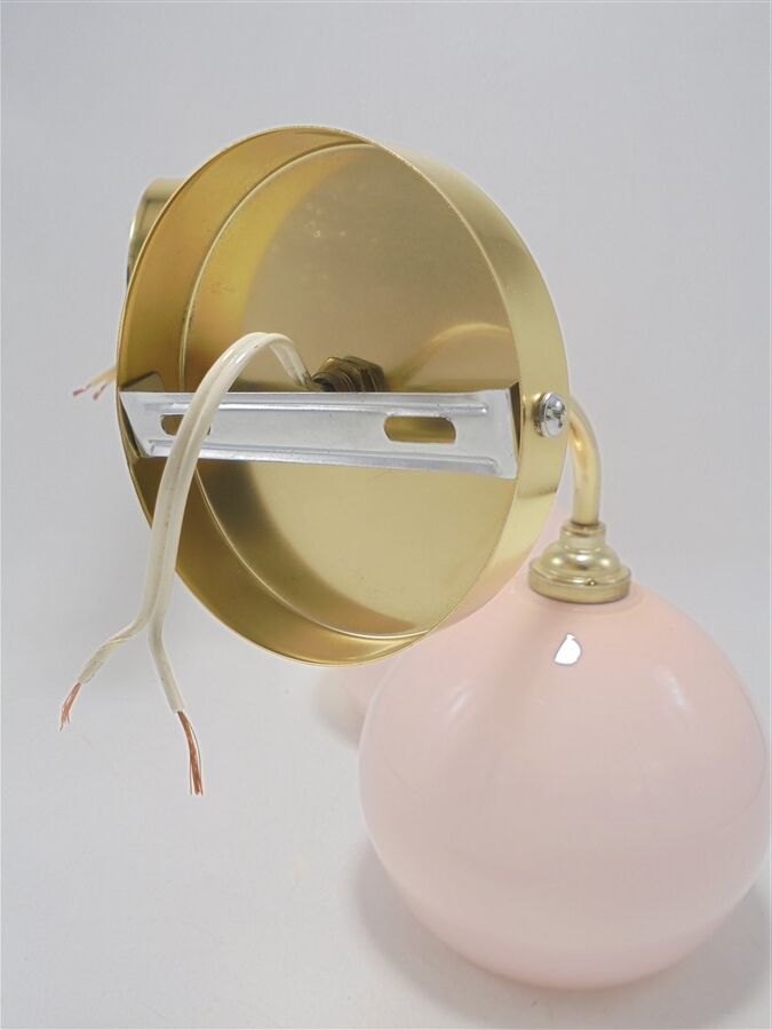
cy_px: 515
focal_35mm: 34
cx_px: 386
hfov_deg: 41.8
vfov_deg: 54.0
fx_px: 1011
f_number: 4
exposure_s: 1/60
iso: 100
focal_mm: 6.1
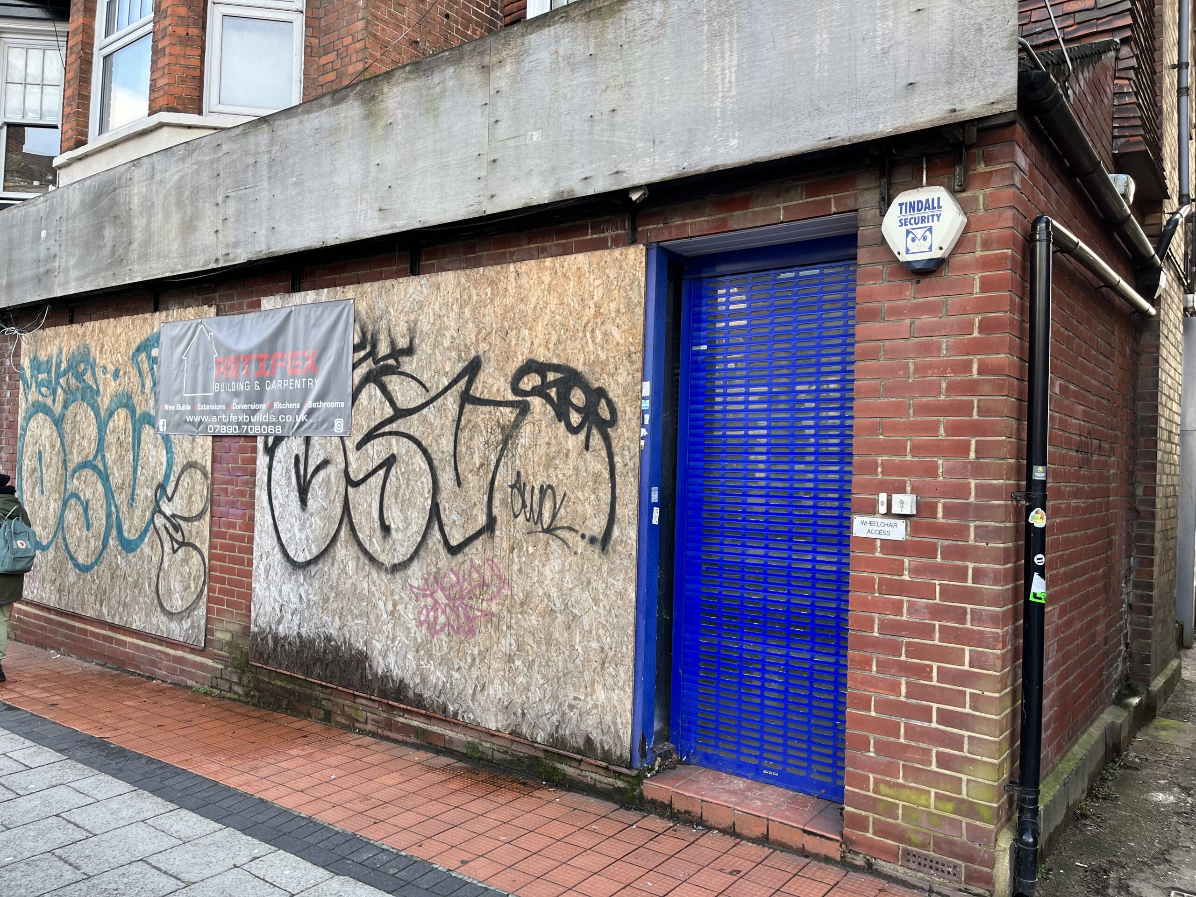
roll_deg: -1.3
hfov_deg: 67.3
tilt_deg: +1.4
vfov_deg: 53.1
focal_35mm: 26
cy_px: 448
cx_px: 598
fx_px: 898
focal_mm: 5.1
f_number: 1.6
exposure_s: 1/122
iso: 32
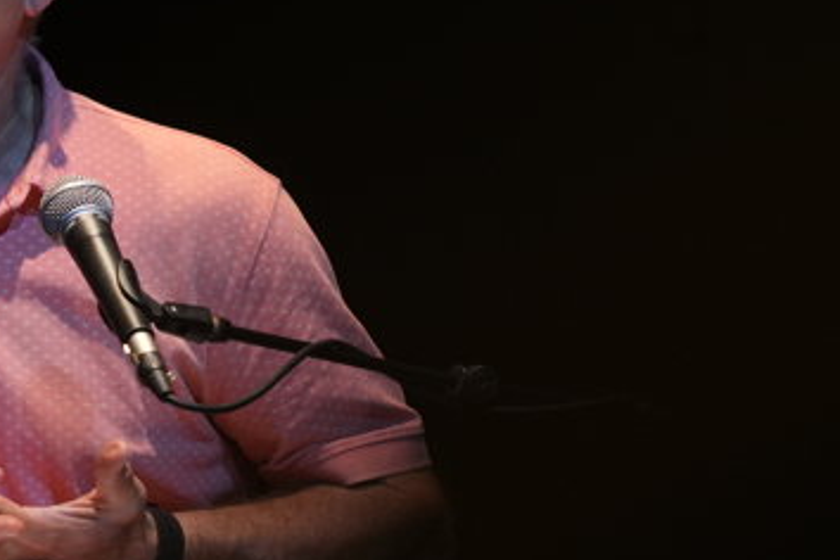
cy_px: 210
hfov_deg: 3.7
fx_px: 12926
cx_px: -83
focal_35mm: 554
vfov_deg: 2.5
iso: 2000
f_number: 4
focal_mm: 200
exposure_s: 1/250
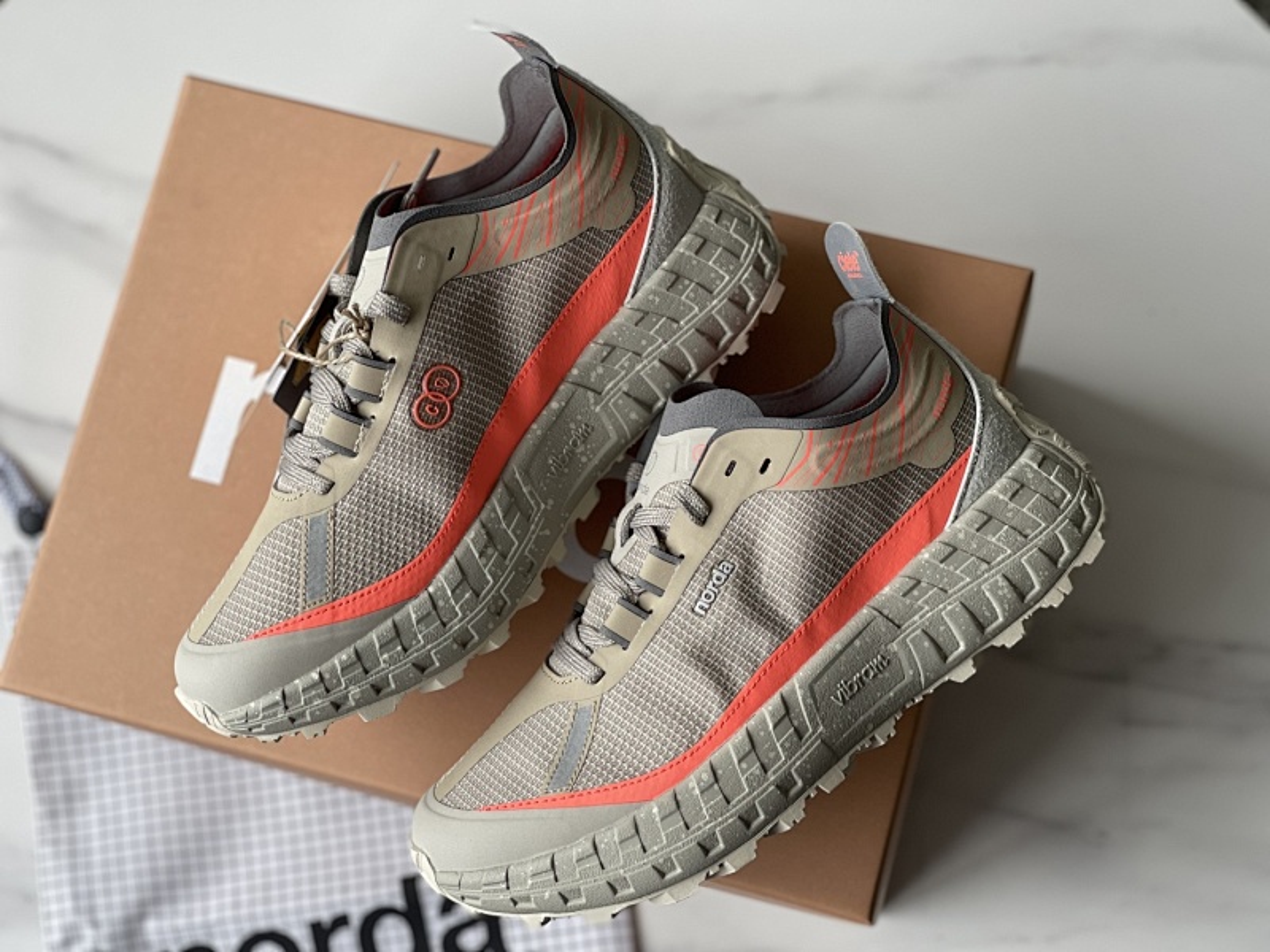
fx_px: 2348
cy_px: 476
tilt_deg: -77.5
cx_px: 635
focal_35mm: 64
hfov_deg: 30.3
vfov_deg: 22.9
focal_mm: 7.5
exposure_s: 1/121
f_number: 2.2
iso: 50
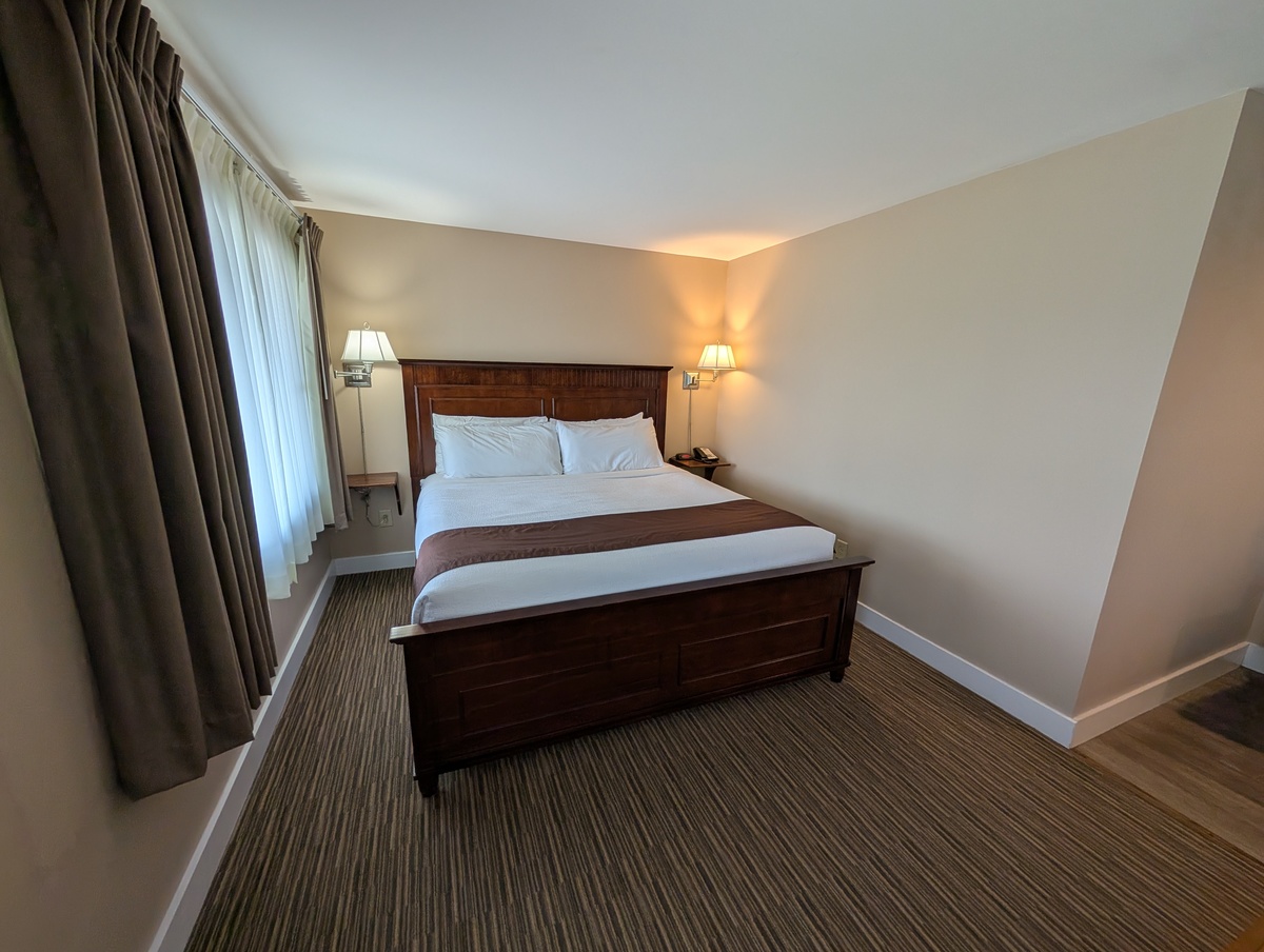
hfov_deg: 110.4
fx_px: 439
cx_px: 632
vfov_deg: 94.7
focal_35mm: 12
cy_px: 476
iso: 51
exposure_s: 1/97.6
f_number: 1.7
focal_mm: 2.02
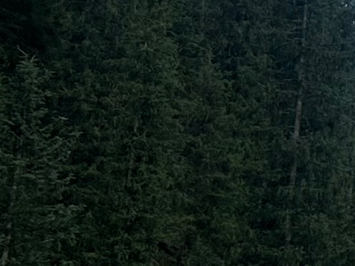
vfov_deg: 7.2
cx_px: 1318
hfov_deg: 7.4
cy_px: 134
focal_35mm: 207
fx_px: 2124
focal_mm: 5.7
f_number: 1.5
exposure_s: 1/4274
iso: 50
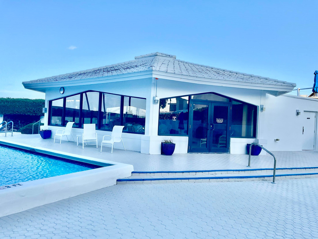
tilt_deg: +1.2
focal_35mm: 29
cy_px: 120
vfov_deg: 48.2
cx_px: 159
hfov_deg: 61.7
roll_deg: -2.2
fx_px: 266
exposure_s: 1/997
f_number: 1.8
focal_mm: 3
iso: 16
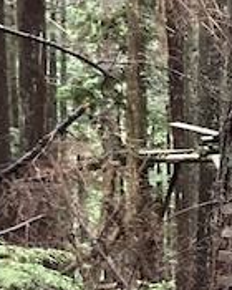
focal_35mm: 160
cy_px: 157
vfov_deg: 12.1
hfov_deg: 8.5
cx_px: 613
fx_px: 1373
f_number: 1.8
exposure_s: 1/30
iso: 500
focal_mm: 3.99
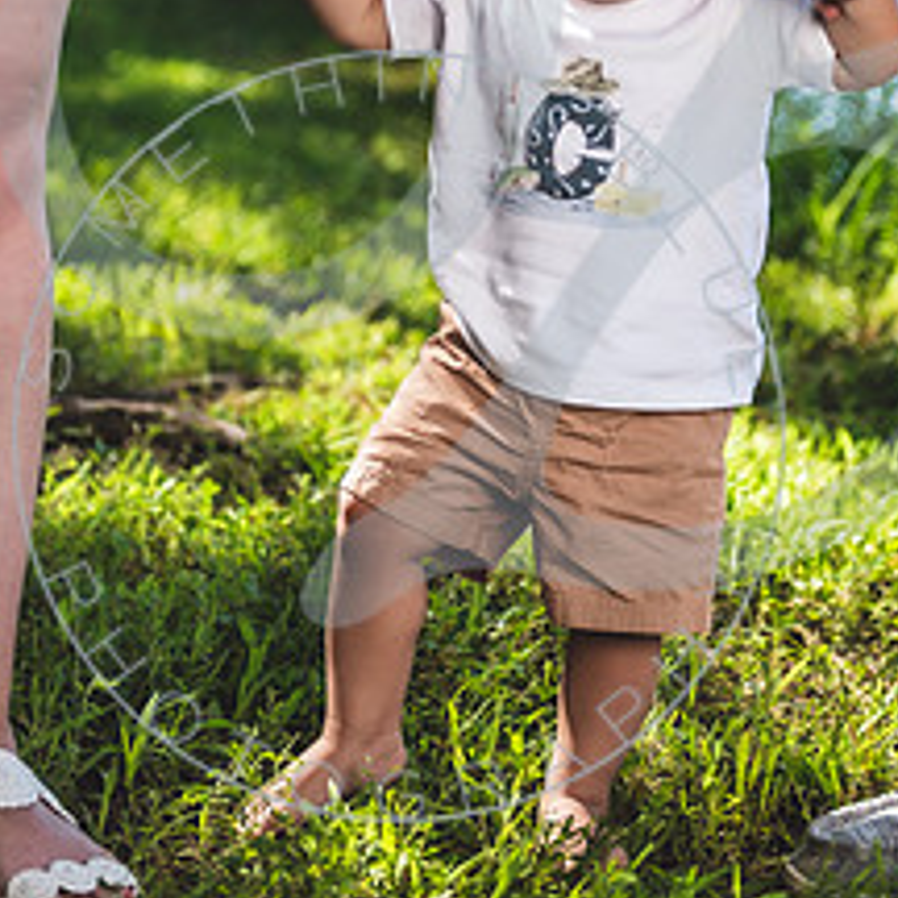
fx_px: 3228
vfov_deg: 15.7
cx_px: 586
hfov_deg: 15.8
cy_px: 121
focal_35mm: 110
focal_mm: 62
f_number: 2.8
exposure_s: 1/800
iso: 100
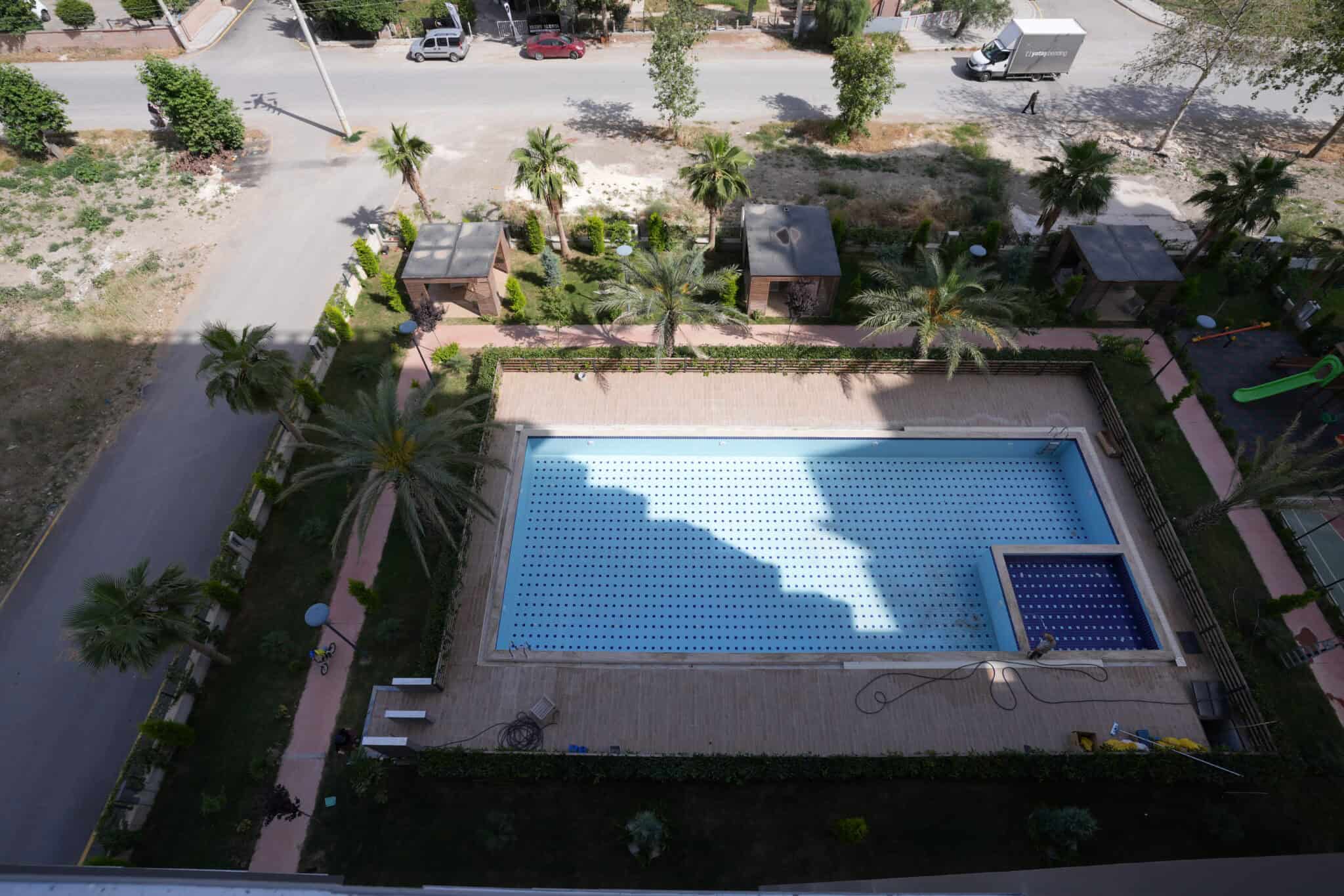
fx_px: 635
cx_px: 672
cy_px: 448
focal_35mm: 17
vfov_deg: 70.4
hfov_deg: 93.3
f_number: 5.6
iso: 100
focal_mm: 17
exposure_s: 1/320
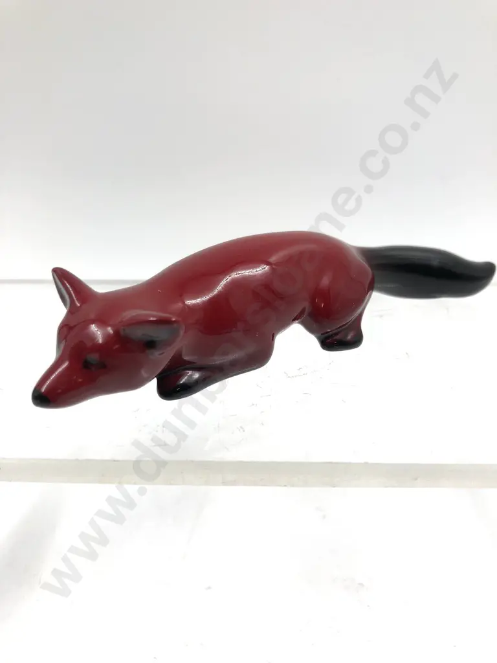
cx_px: 248
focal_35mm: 28
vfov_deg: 63.4
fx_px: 536
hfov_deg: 49.7
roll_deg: +0.9
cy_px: 332
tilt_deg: -25.0
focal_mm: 3.99
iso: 20
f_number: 1.8
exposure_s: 1/281
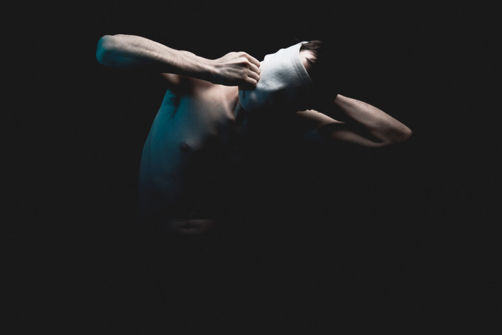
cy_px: 168
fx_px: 1883
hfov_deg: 15.2
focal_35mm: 135
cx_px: 251
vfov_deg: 10.2
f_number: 11
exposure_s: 1/125
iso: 100
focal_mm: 135
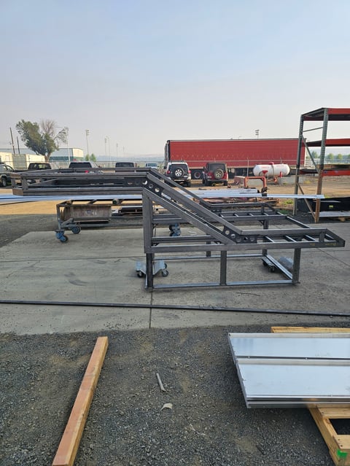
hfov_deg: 58.9
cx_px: 175
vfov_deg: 73.9
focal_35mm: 23
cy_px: 233
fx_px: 310
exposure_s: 1/441
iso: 10
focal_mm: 6.3
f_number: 1.7
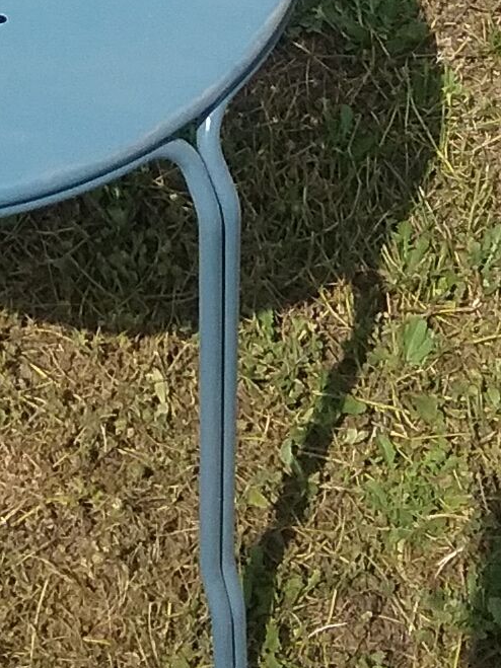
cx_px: -120
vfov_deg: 15.0
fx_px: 2355
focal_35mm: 122
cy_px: -333
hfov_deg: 11.9
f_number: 2.2
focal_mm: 3.3
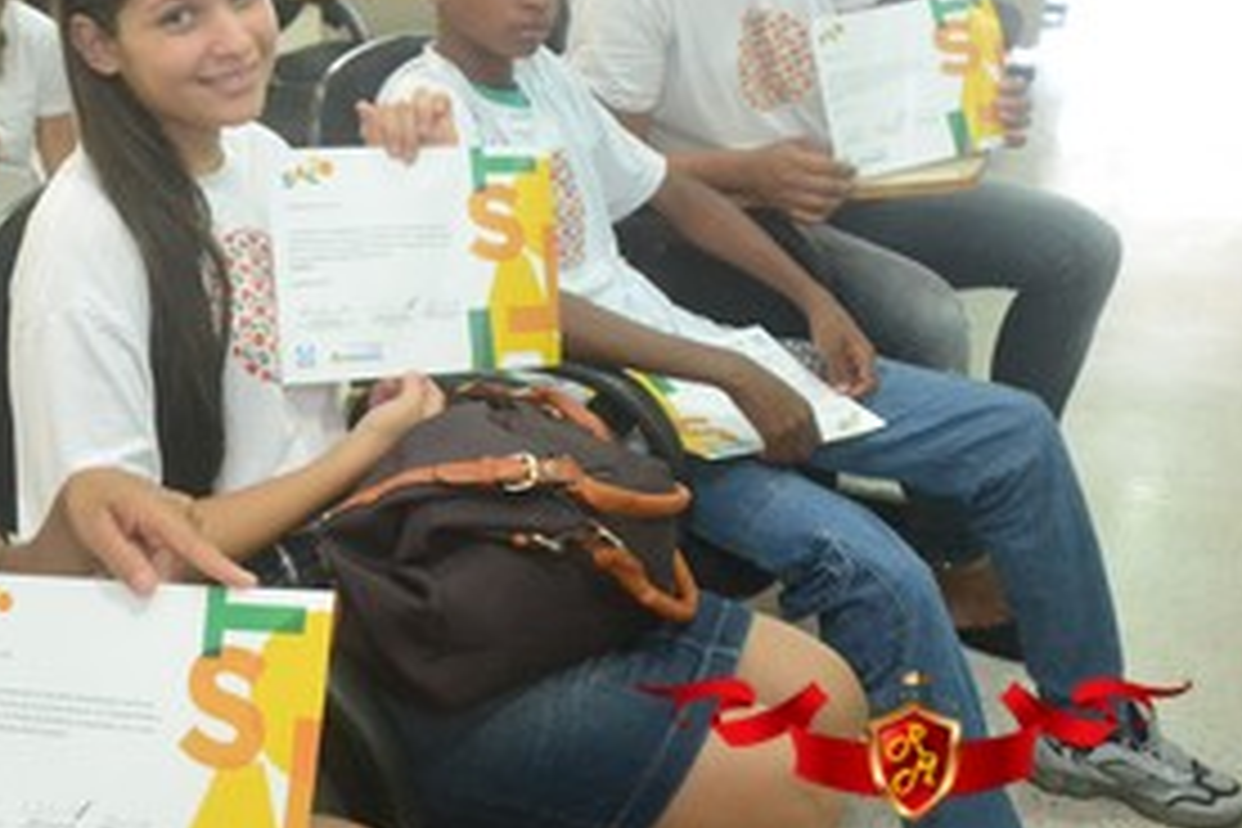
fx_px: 1690
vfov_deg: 27.4
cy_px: 288
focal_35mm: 49
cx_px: 238
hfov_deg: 38.7
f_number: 3.5
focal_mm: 20
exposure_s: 1/100
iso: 3200
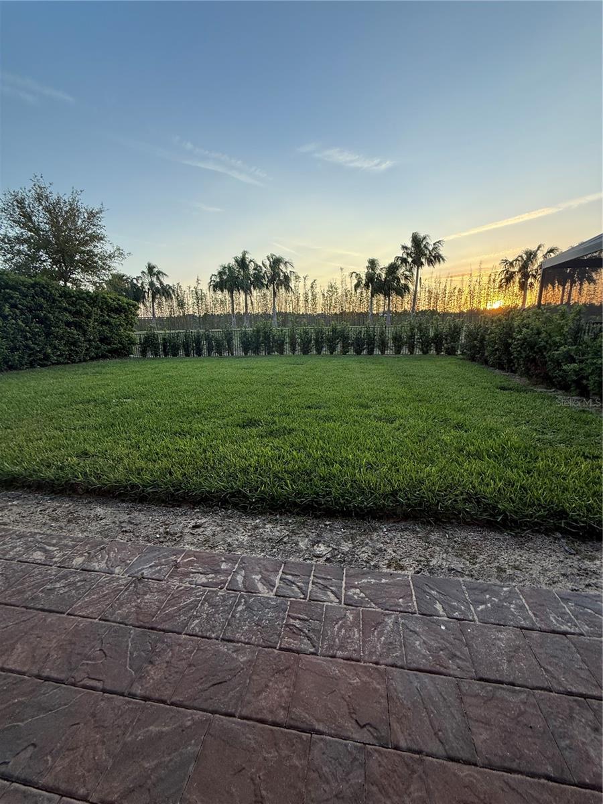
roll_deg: +1.4
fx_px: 325
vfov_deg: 102.1
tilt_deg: -10.8
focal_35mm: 14
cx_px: 302
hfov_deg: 85.7
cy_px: 402
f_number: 2.2
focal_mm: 2.22
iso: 64
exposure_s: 1/191
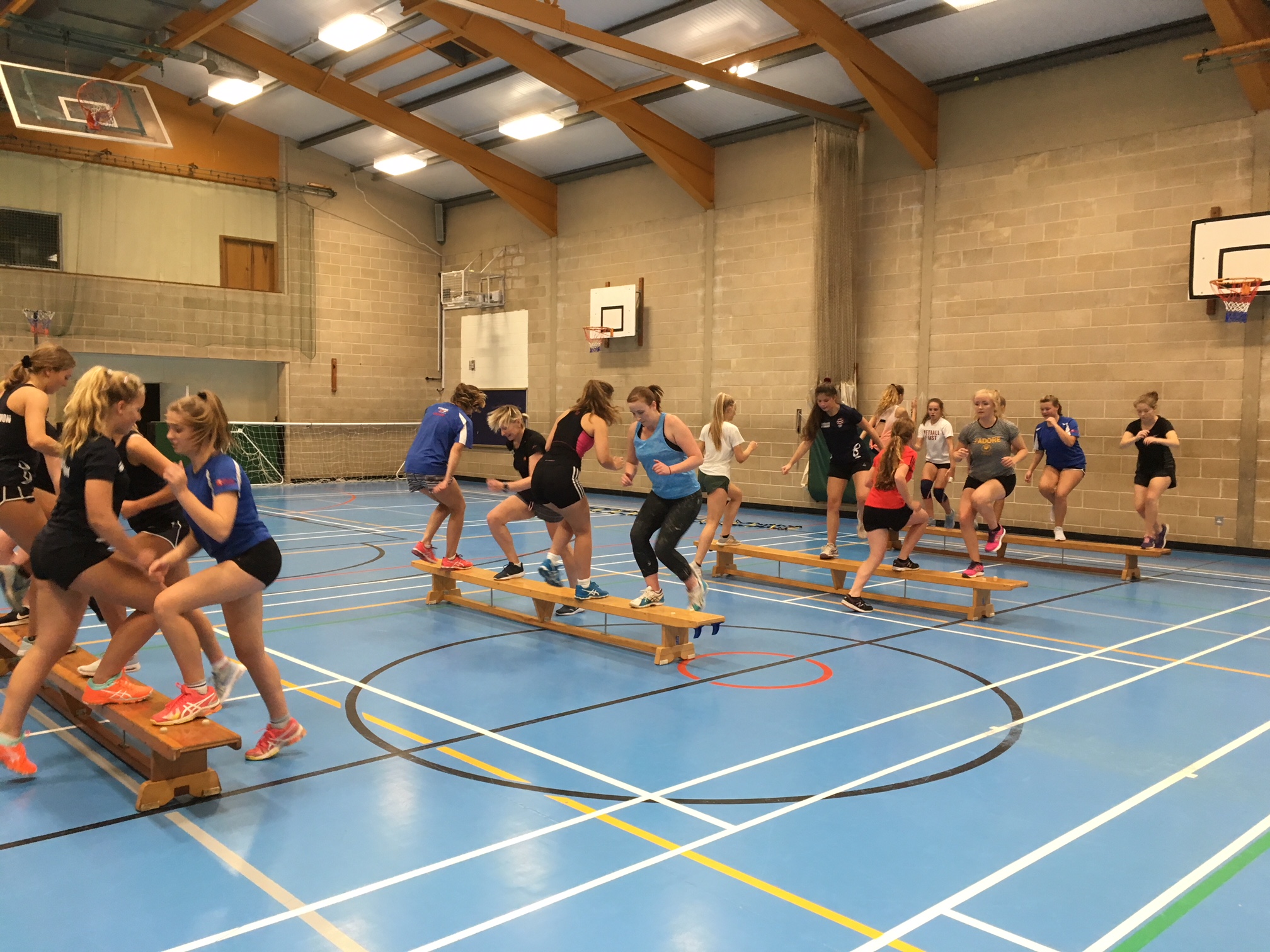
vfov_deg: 48.2
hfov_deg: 61.7
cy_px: 476
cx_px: 635
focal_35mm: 29
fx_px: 1064
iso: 64
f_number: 2.2
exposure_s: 1/33
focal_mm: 4.15
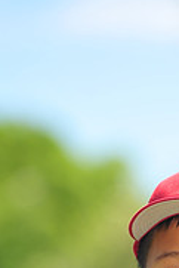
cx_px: 201
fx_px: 4764
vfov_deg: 3.2
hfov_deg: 2.2
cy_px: 410
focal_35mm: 640
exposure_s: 1/640
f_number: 4.5
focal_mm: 200
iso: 200
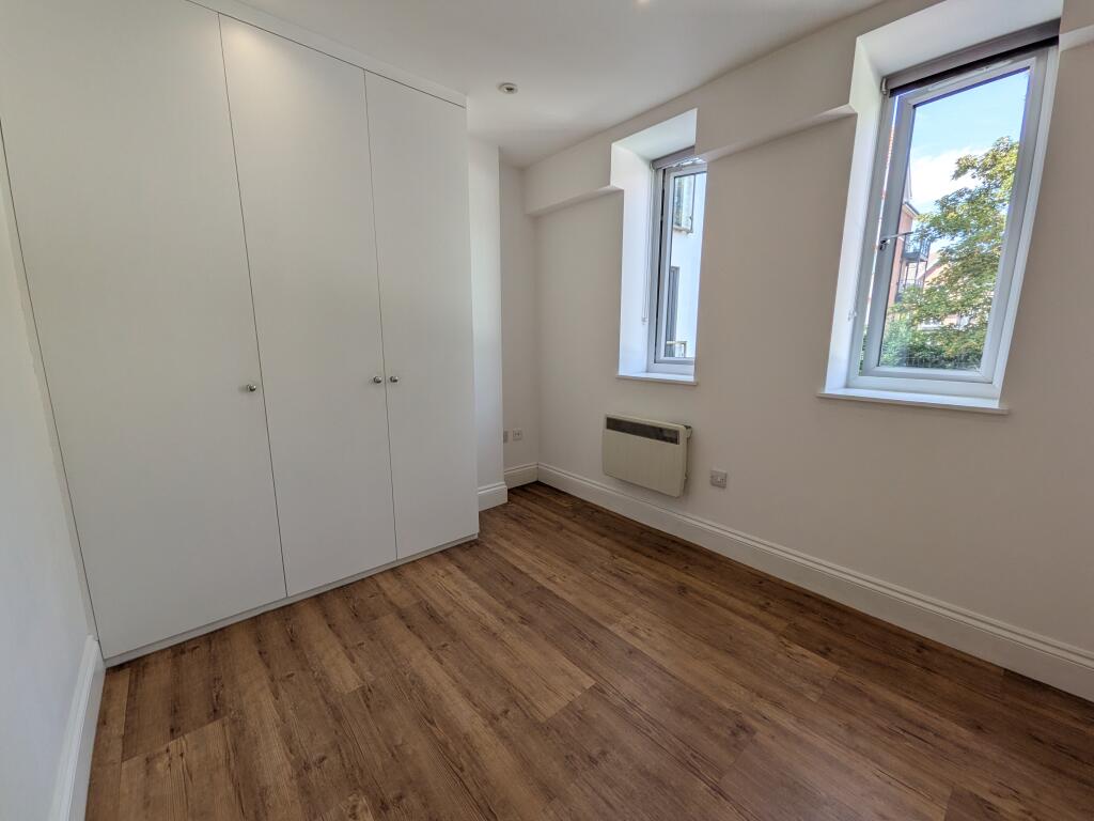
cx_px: 547
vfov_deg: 85.7
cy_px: 410
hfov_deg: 102.1
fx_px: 442
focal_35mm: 14
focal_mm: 1.85
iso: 53
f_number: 2.2
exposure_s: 1/353
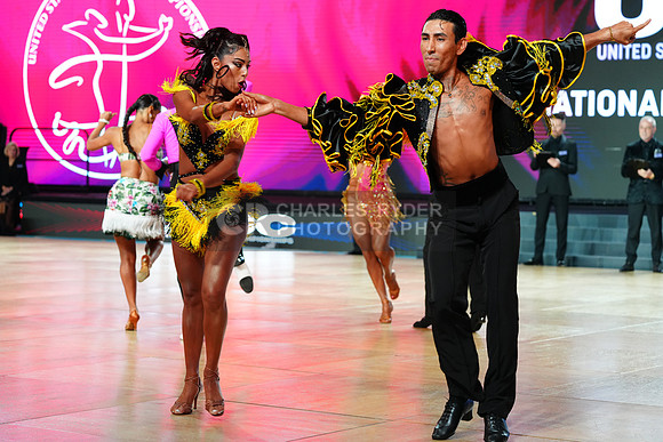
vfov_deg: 15.4
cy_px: 221
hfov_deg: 22.9
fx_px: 1639
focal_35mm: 89
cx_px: 332
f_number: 4
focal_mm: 89
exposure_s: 1/400
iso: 1600
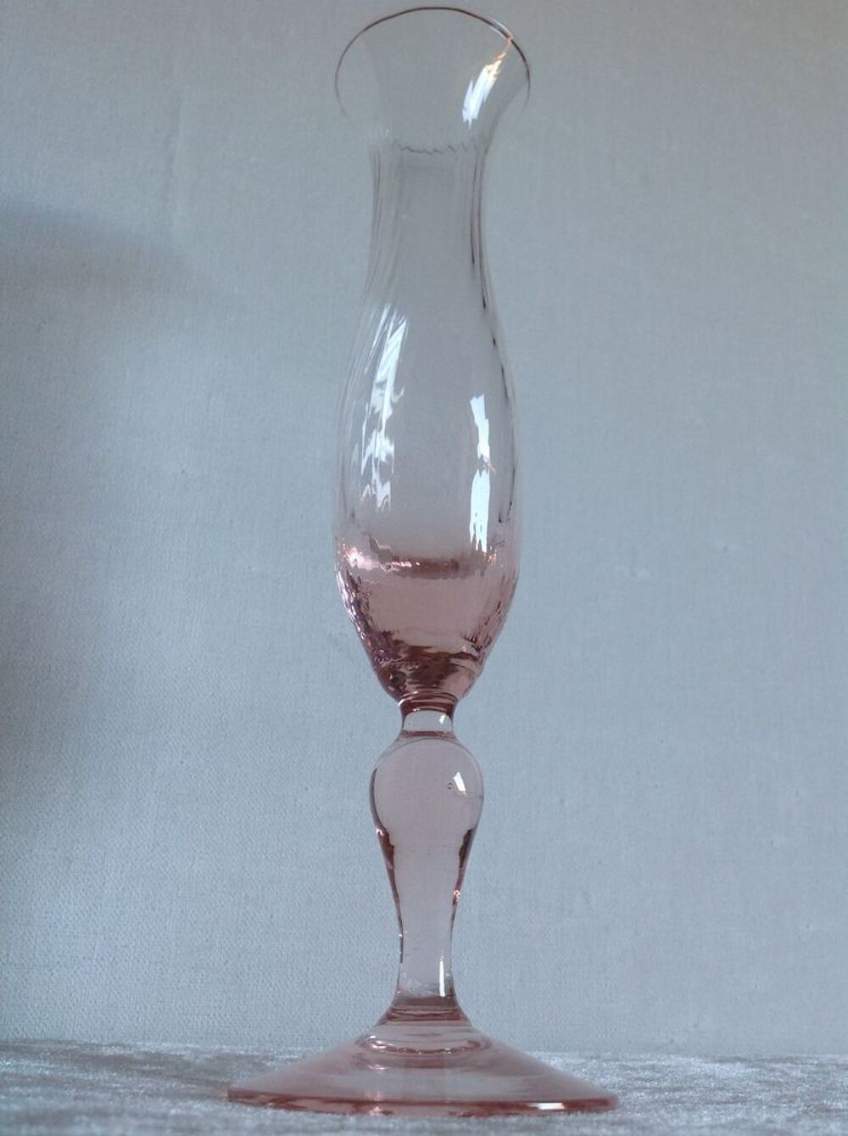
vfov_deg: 52.7
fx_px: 1146
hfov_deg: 40.6
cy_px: 568
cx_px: 424
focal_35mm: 35
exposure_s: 1/40
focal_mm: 4.28
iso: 50
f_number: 2.4
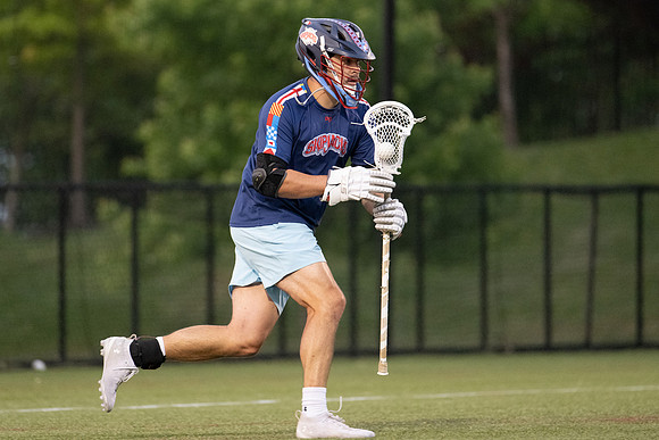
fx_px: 9385
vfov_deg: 2.7
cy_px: 158
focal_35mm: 513
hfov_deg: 4.0
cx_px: 291
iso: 6400
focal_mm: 400
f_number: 4.5
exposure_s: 1/800
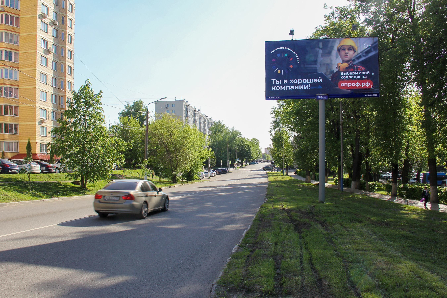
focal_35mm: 54
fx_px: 670
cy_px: 149
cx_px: 224
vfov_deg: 25.1
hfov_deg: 36.9
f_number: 9
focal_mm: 18
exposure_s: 1/125
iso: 100
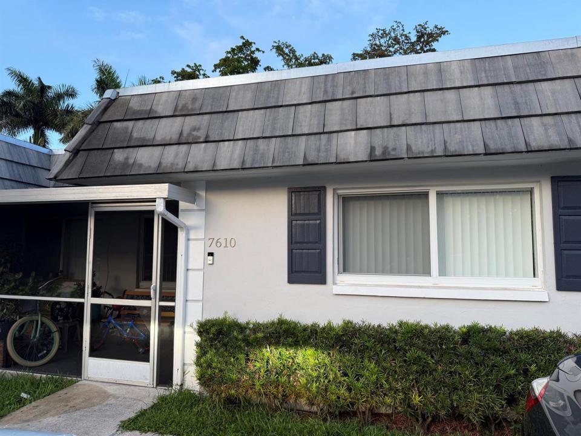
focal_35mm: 24
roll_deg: -0.6
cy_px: 218
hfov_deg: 71.6
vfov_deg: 56.8
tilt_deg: +4.2
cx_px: 290
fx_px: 403
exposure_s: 1/121
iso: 100
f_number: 1.78
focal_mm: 6.76
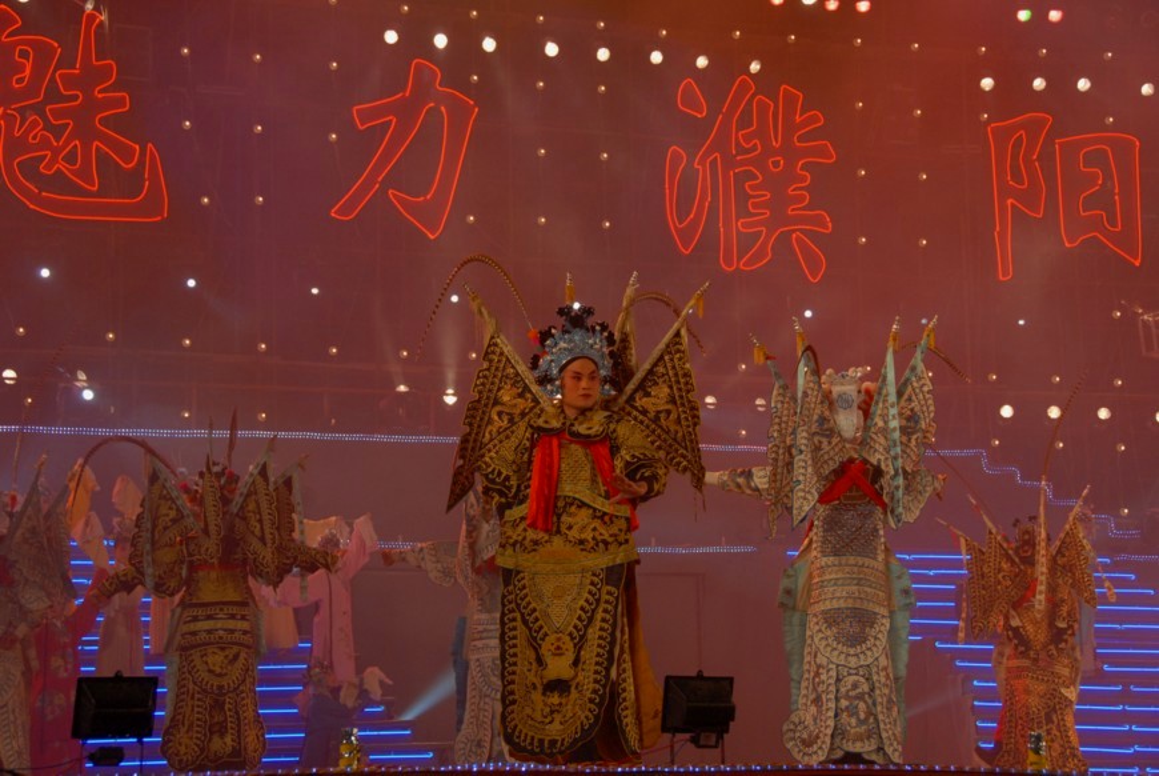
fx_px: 2514
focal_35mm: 78
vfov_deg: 17.5
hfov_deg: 26.0
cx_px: 580
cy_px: 388
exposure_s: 1/160
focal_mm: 52
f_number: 6.3
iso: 500
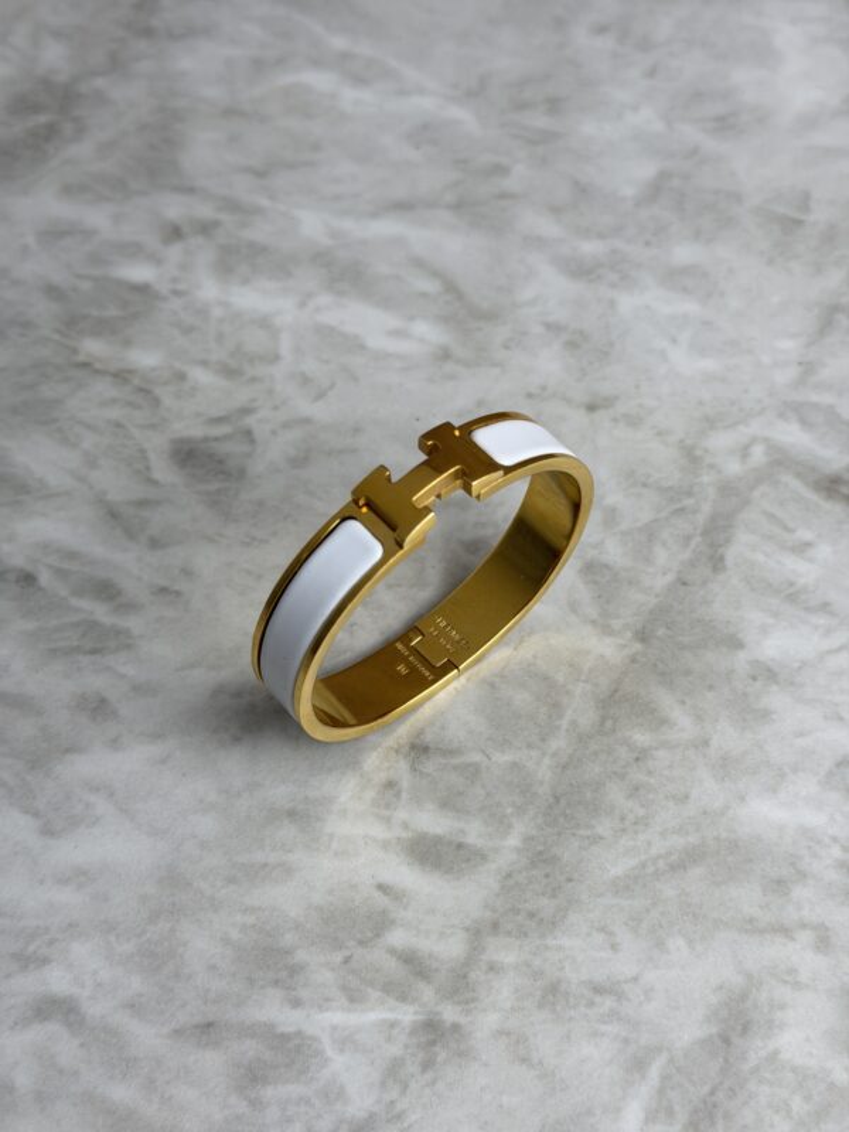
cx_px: 424
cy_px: 566
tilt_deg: -56.5
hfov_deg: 30.3
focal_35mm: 48
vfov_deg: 39.7
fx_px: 1570
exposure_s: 1/281
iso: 64
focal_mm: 6.76
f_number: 1.78
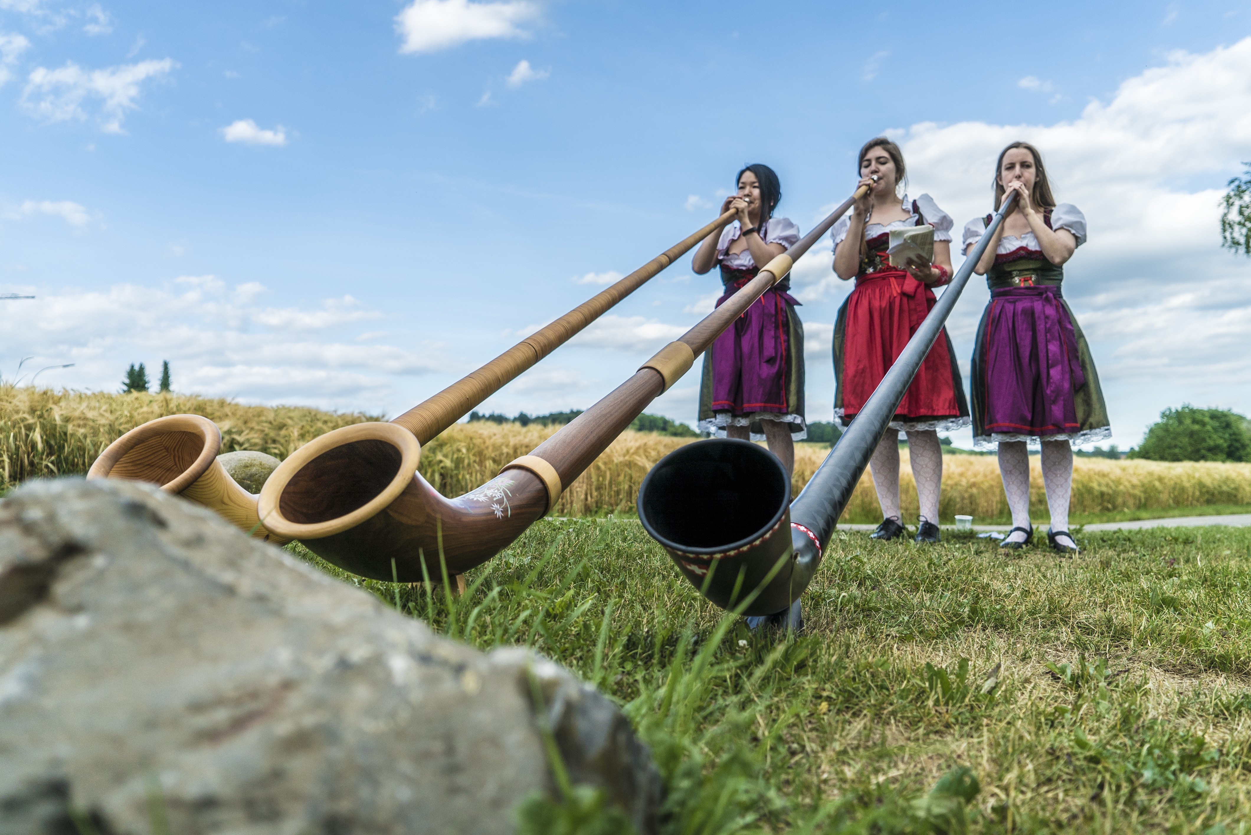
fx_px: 1078
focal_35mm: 31
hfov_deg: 60.3
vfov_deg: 42.4
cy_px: 418
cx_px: 626
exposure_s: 1/2000
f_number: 4
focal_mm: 31
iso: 200
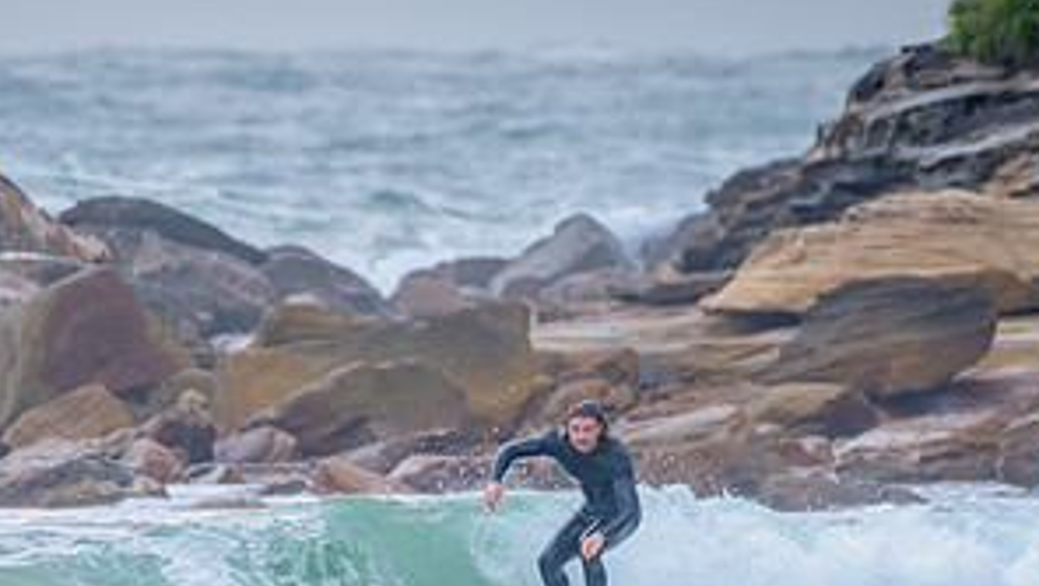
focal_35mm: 1258
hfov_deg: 1.7
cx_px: 595
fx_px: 34683
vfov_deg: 1.0
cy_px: 505
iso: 800
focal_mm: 500
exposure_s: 1/2000
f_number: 6.3
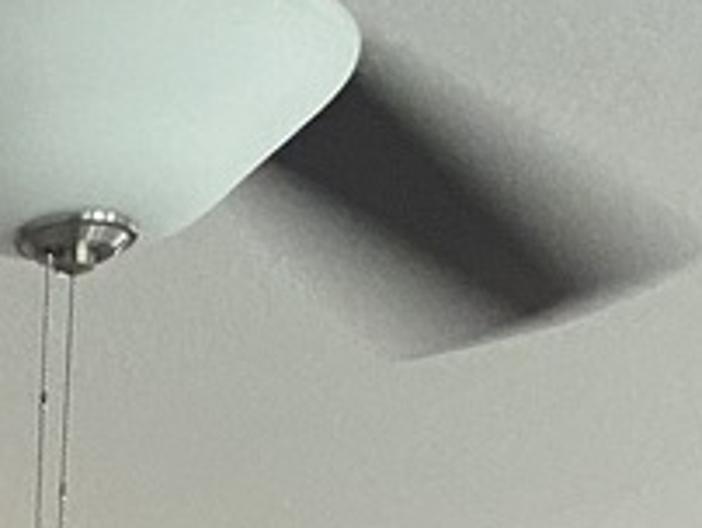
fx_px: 3756
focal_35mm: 185
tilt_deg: -4.0
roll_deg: -1.4
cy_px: 1966
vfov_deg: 6.7
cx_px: -1018
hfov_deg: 9.4
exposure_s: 1/60
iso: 80
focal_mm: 4.25
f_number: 1.8
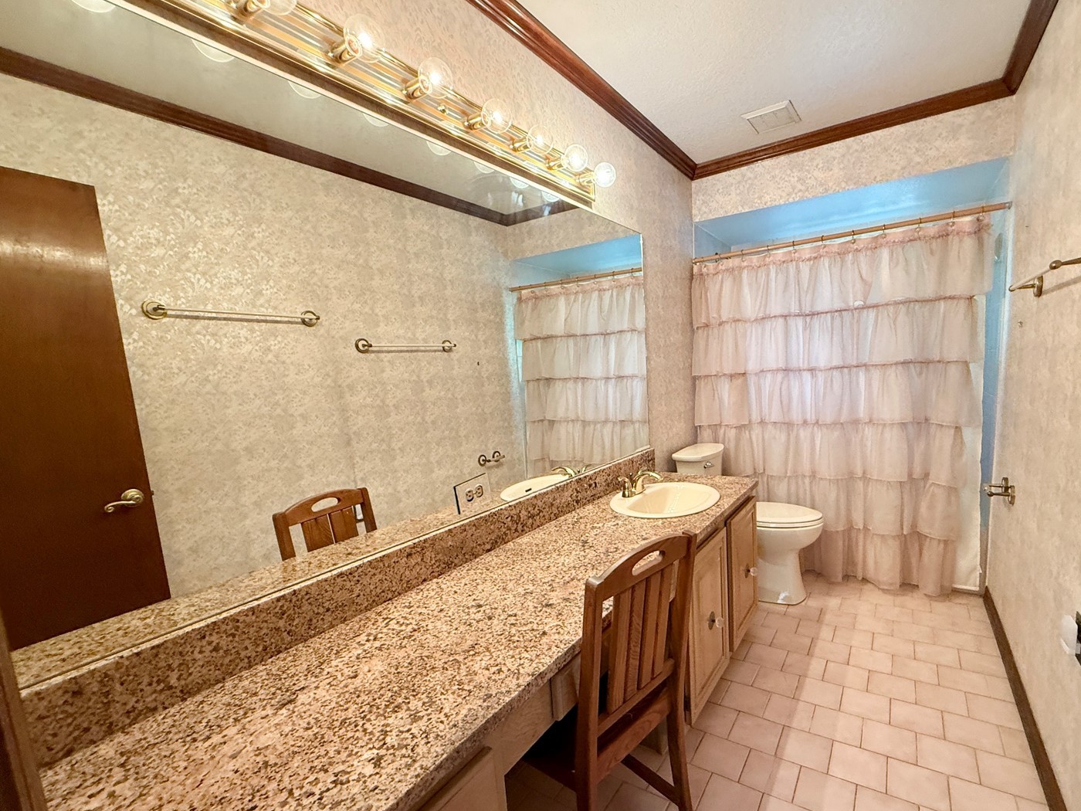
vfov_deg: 78.0
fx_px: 500
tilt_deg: -6.5
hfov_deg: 94.1
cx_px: 605
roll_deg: +2.9
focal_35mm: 16
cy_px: 436
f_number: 2.2
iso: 320
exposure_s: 1/60
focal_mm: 2.22
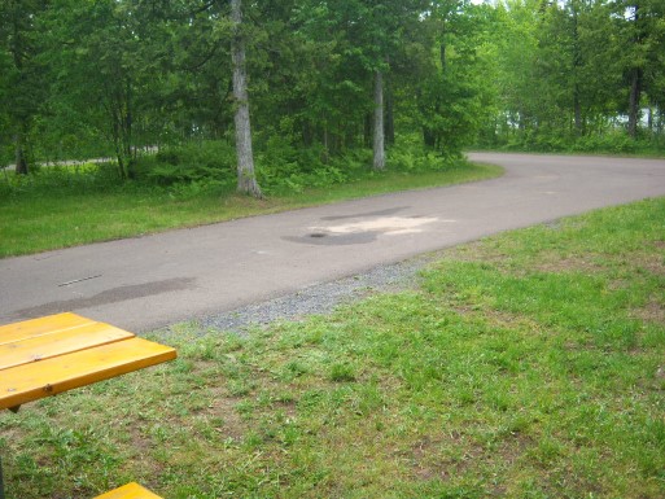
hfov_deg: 51.3
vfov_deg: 39.7
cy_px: 250
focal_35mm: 36
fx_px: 692
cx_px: 332
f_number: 2.8
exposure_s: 1/320
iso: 80
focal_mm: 7.5
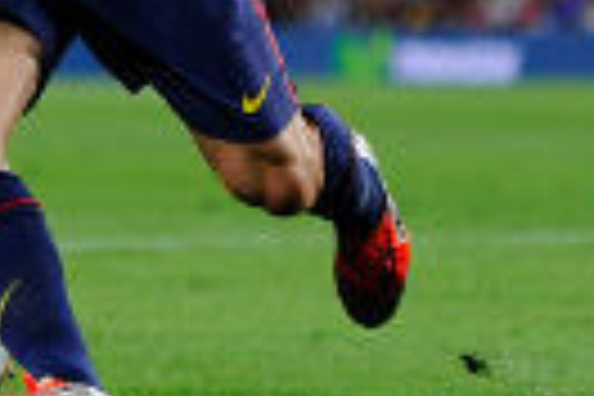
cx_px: -324
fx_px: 7012
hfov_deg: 4.8
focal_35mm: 425
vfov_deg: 3.2
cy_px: -148
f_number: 2.8
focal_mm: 122
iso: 1600
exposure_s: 1/1600
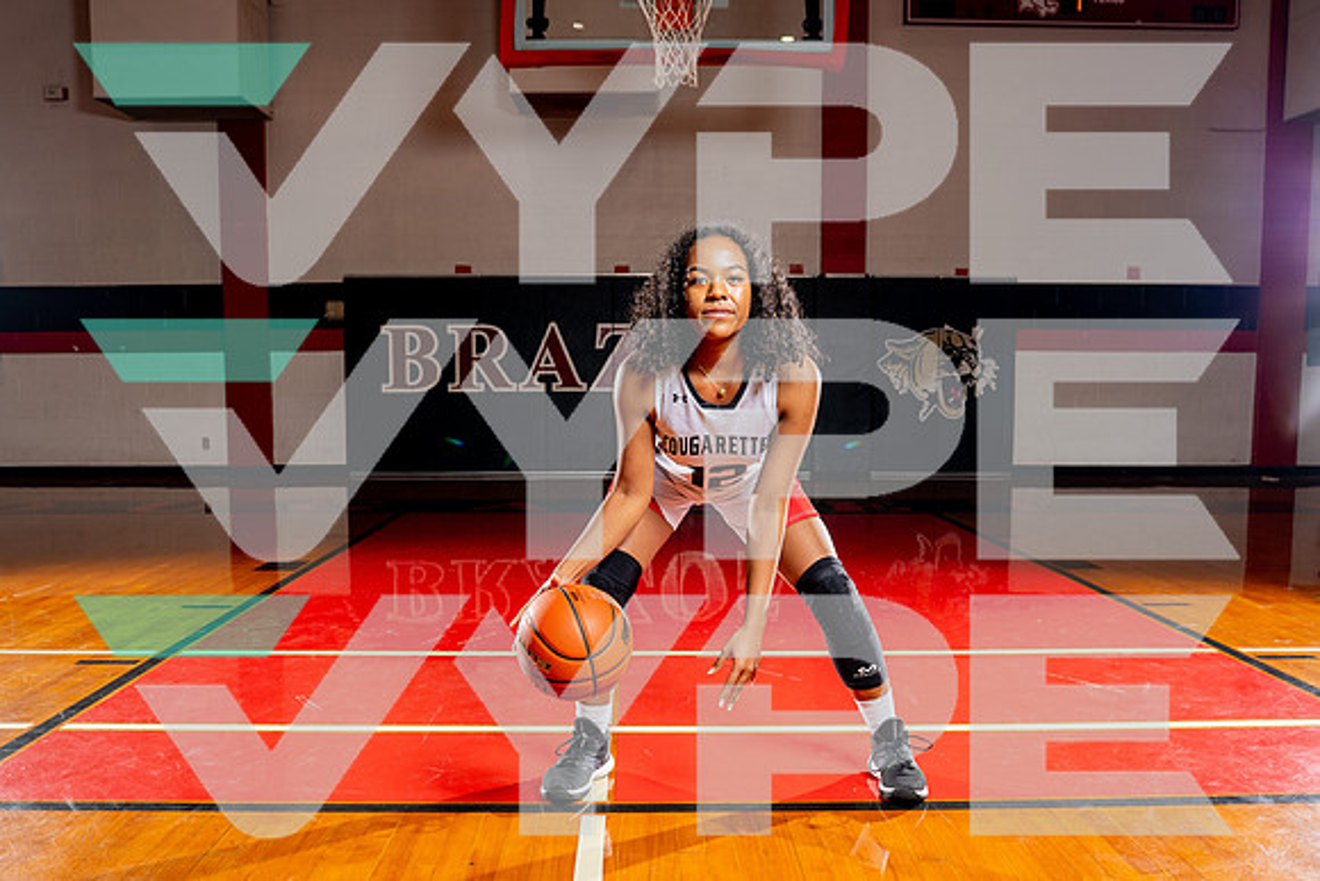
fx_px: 1211
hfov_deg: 57.2
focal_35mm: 33
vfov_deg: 39.9
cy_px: 516
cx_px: 652
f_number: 5.6
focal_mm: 28
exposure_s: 1/250
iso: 100
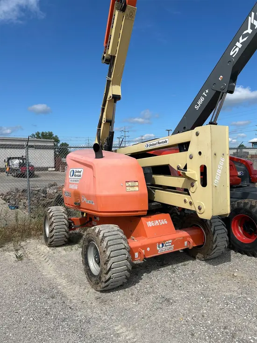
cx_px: 128
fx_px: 257
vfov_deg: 67.3
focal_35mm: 26
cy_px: 172
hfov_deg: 53.1
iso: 50
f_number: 1.5
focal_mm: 5.7
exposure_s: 1/5076
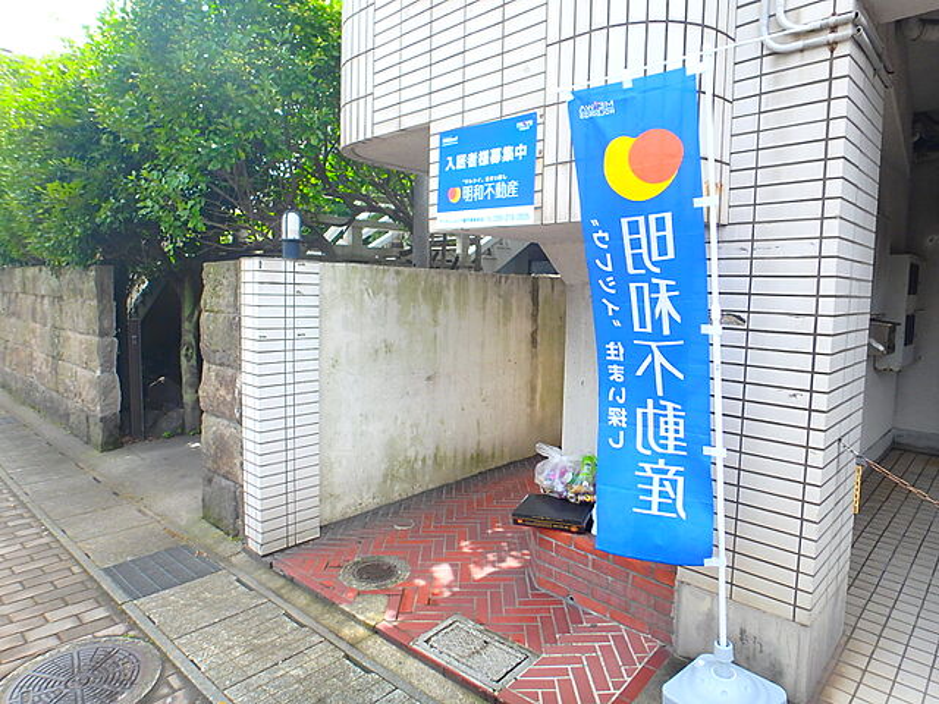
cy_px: 352
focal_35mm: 21
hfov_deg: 79.0
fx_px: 570
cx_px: 470
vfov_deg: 63.4
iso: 125
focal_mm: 3.7
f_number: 3.5
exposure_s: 1/200
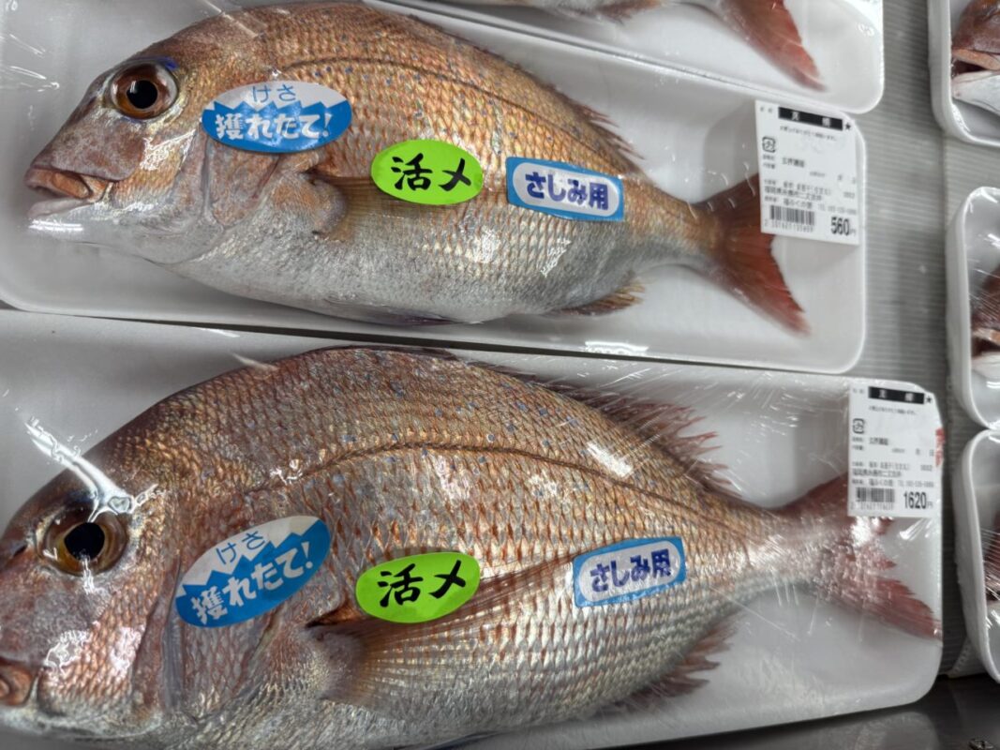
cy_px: 375
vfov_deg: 56.8
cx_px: 500
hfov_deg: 71.6
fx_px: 693
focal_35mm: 24
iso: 100
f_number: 1.78
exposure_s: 1/120
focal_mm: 6.76
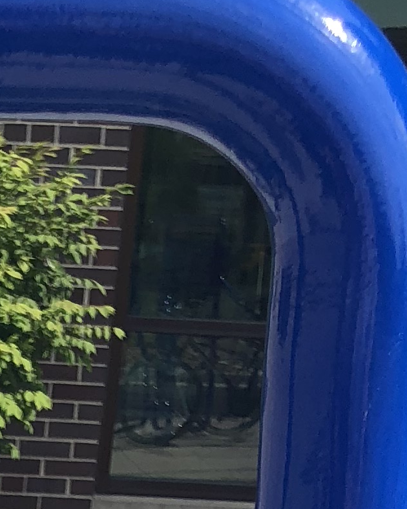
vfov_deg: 11.9
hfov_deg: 10.5
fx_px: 2107
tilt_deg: -19.3
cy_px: 1104
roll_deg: -0.2
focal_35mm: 140
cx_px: -259
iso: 20
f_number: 1.8
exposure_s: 1/1412
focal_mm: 3.99
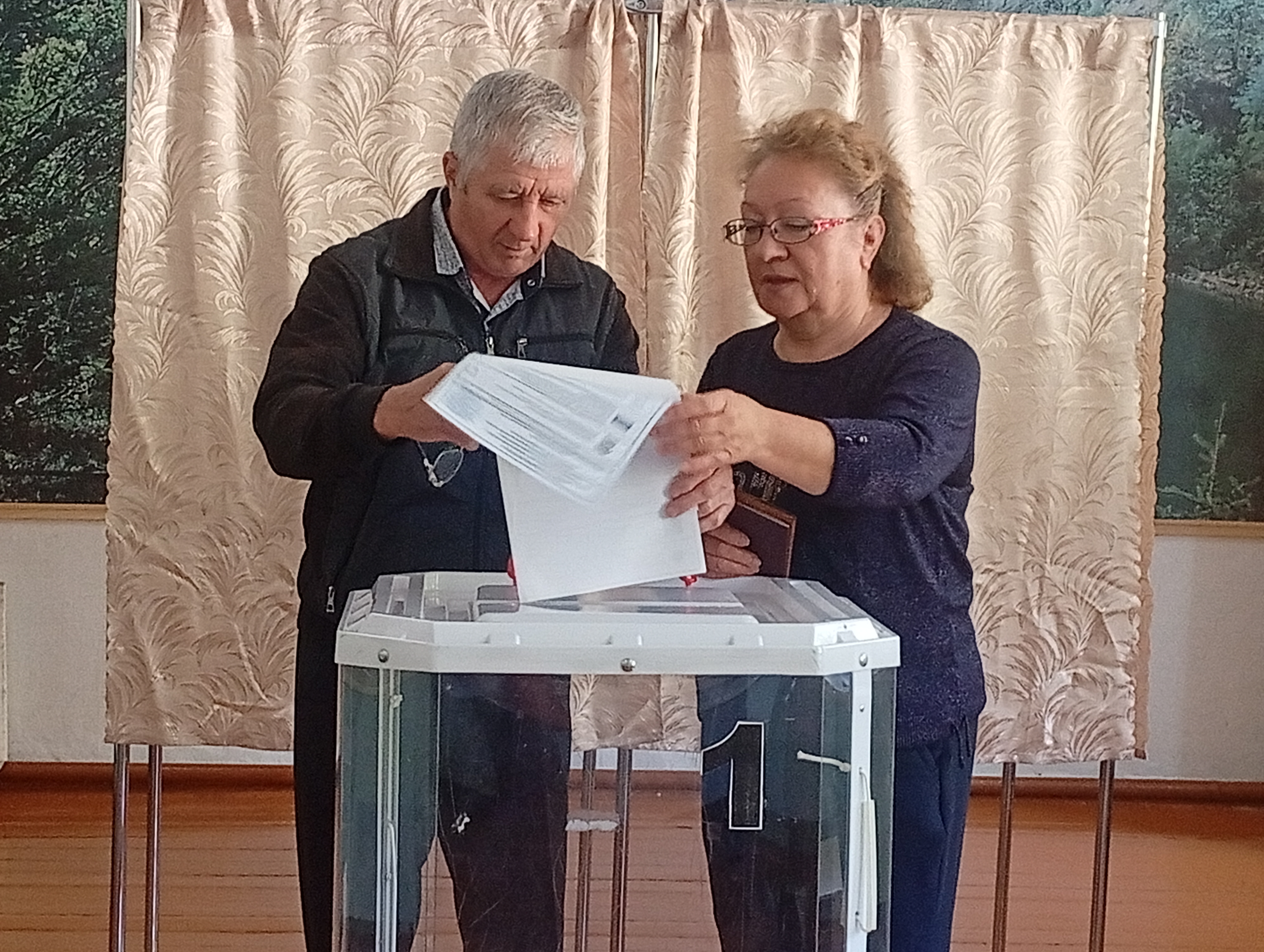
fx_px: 2852
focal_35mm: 78
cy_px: 476
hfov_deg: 25.0
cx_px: 632
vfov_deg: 18.9
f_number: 1.8
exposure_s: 1/33.3
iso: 672
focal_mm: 3.98
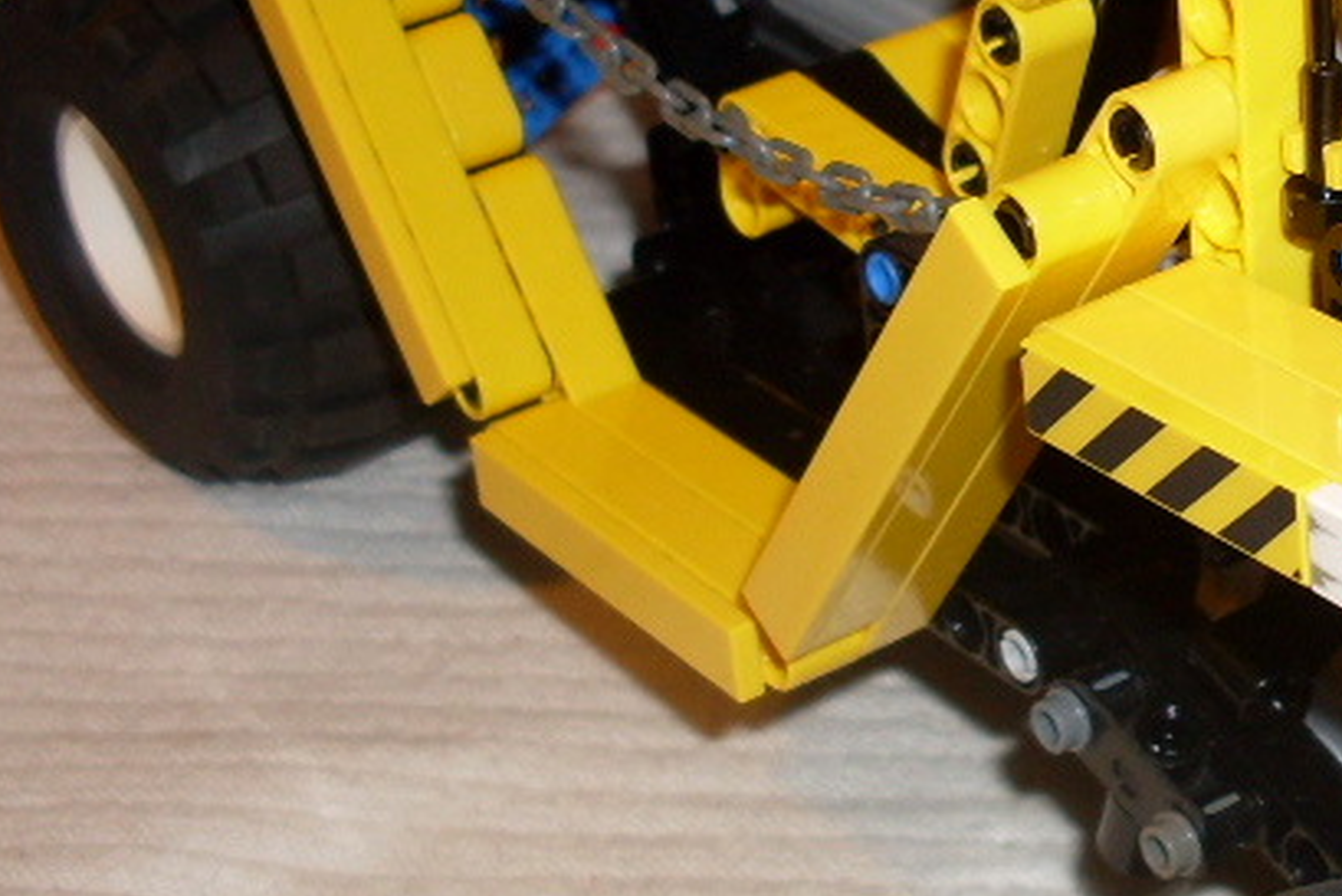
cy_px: 302
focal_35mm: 99
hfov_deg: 19.9
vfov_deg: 13.8
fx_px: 3692
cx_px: 1385
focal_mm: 6.3
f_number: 2.8
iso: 100
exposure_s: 1/45
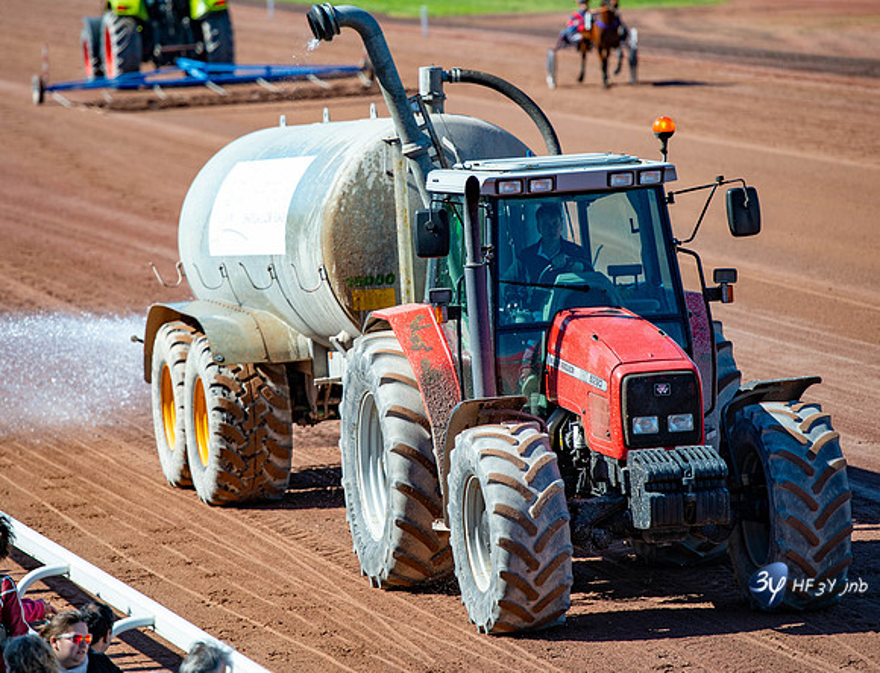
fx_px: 6385
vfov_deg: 6.0
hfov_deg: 7.9
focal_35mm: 249
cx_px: 423
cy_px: 259
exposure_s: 1/800
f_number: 3.2
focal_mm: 185
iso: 100
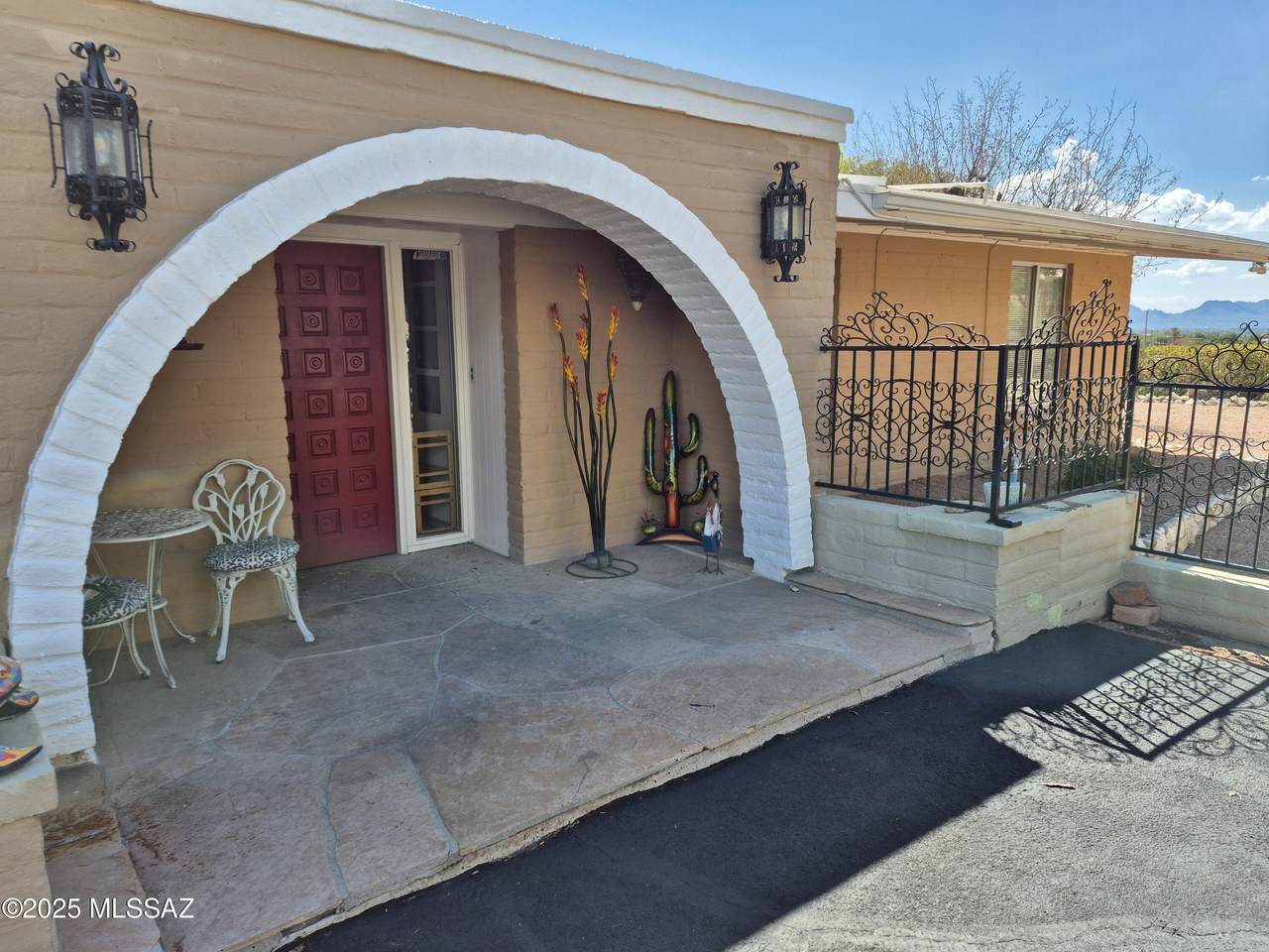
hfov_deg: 73.9
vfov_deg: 58.9
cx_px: 634
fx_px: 843
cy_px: 476
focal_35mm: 23
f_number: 1.8
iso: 25
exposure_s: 1/1192
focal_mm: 5.4
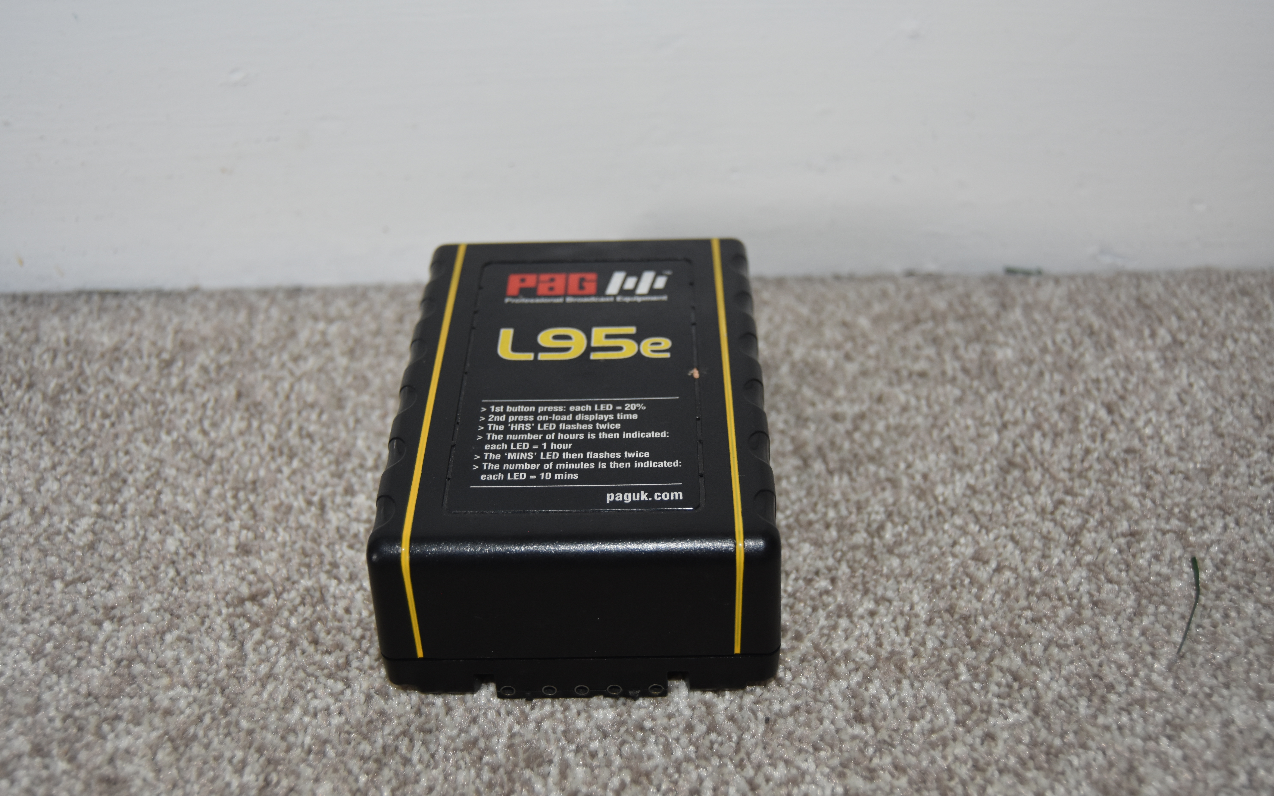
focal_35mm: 40
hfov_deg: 49.3
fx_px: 1389
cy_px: 380
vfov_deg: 32.0
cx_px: 638
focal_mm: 26
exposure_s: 1/60
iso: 500
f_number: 4
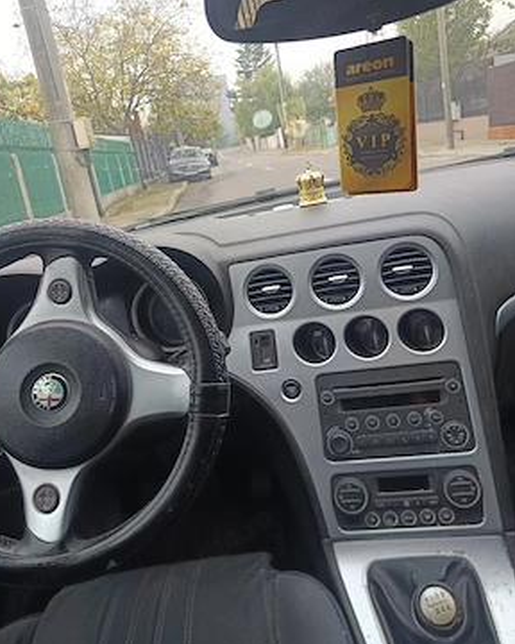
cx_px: 249
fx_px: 495
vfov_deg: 65.9
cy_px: 297
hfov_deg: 54.9
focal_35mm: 26
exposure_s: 1/50
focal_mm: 5.31
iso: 272
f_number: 1.7
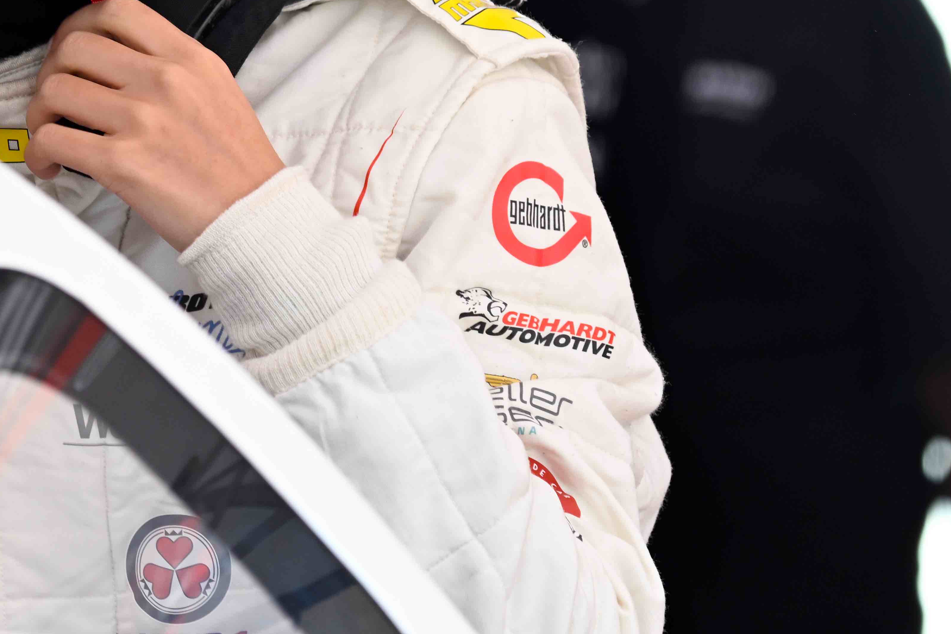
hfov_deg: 3.5
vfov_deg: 2.3
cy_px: 1
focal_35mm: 594
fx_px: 15690
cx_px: -174
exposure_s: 1/320
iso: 500
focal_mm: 230
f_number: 5.3
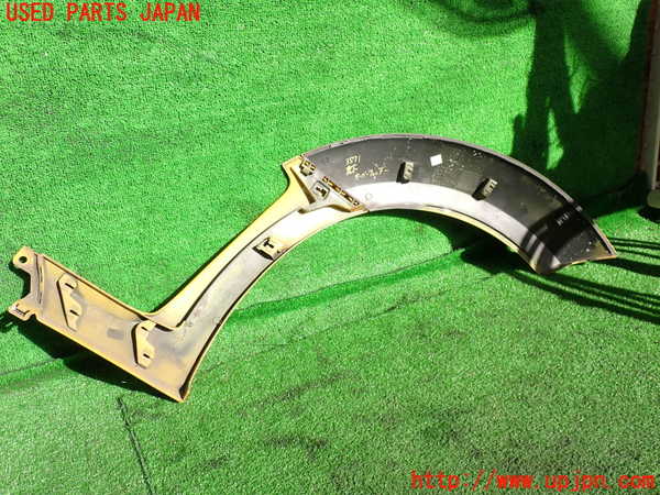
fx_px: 572
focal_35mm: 30
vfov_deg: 46.8
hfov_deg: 60.0
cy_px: 248
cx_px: 330
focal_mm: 5.4
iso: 100
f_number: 3.2
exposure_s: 1/640
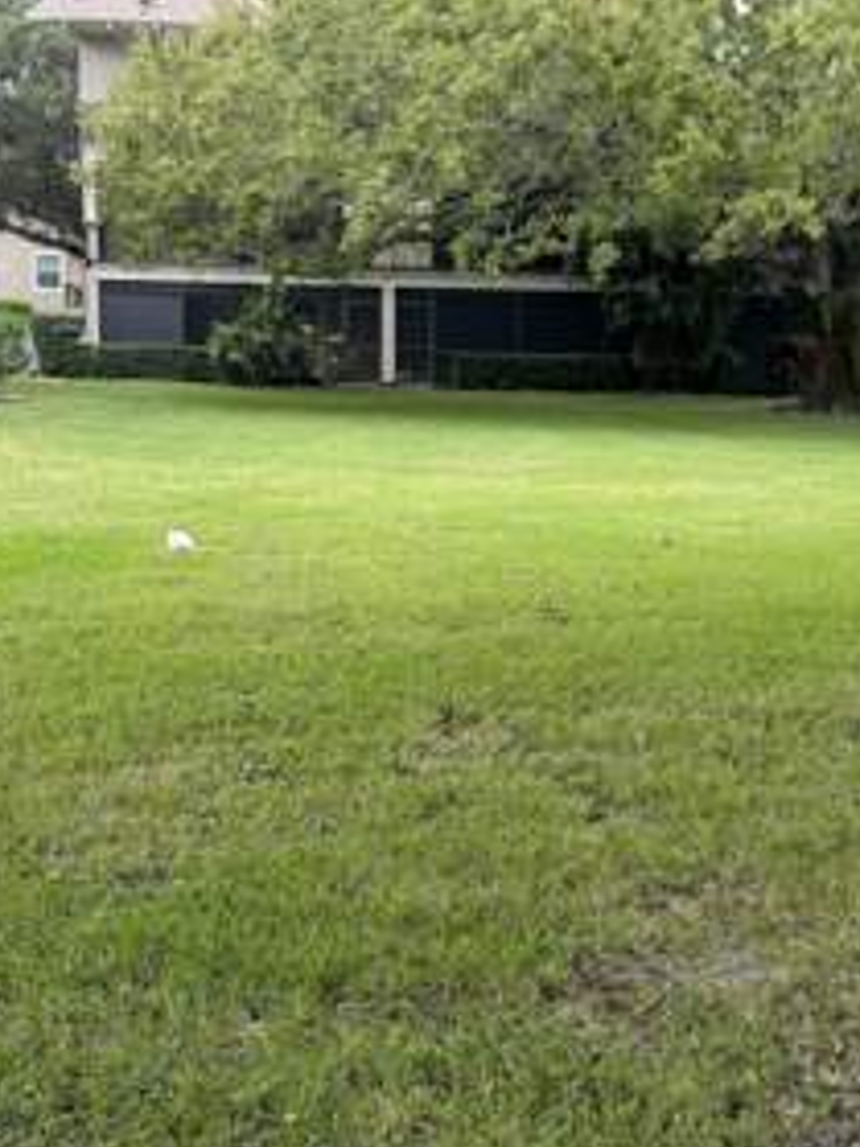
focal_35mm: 55
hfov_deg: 26.5
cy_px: 588
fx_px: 1823
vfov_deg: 34.9
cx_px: 502
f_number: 1.78
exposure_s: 1/772
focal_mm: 6.76
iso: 100
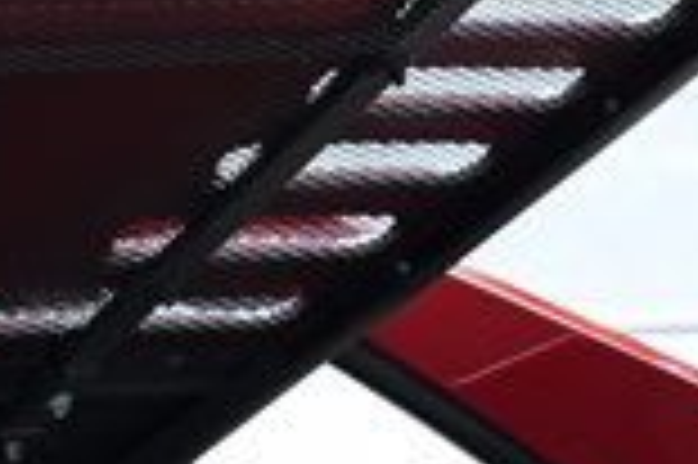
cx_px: 475
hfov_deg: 5.3
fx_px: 7534
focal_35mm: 389
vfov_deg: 3.5
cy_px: 937
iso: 1000
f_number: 5.6
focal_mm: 66
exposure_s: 1/60
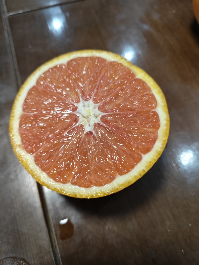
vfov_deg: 73.9
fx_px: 176
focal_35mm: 23
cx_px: 100
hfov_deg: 58.9
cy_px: 132
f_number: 1.8
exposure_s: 1/60
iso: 400
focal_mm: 5.43
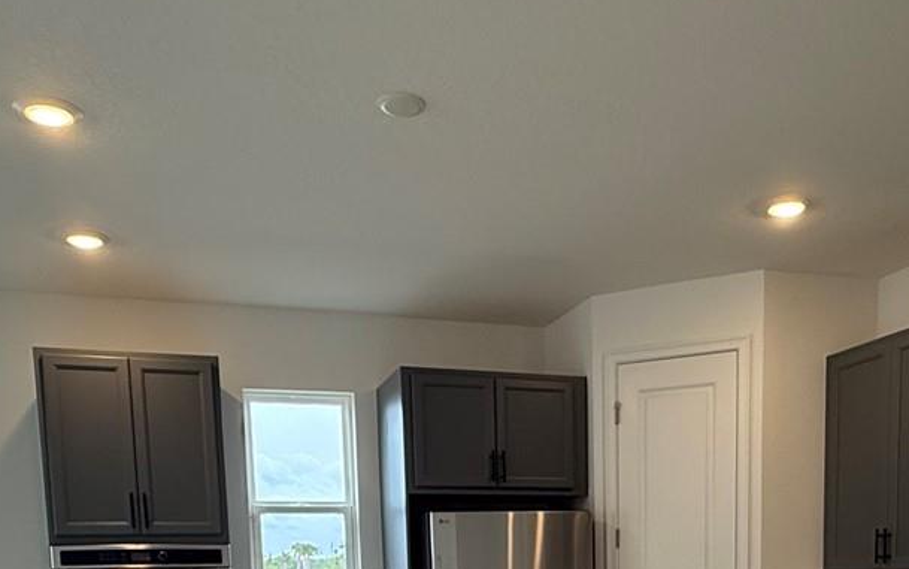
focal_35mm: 39
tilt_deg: -5.9
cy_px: 685
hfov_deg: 50.1
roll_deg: +1.1
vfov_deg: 28.5
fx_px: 966
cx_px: 539
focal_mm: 2.22
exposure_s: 1/120
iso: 160
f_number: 2.2
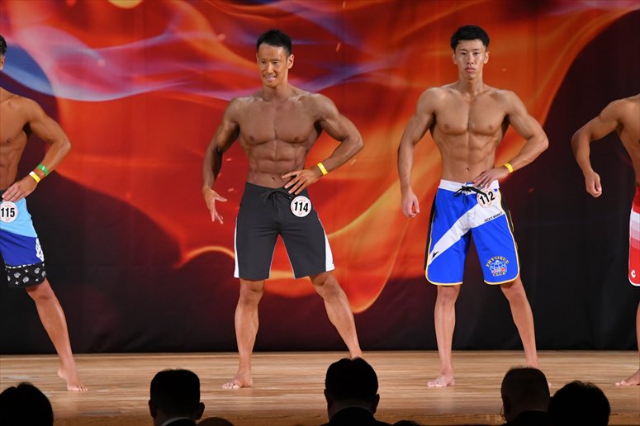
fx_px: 3998
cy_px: 213
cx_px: 320
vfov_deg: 6.1
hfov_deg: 9.2
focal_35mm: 225
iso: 3200
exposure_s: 1/400
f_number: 5.6
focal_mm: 150
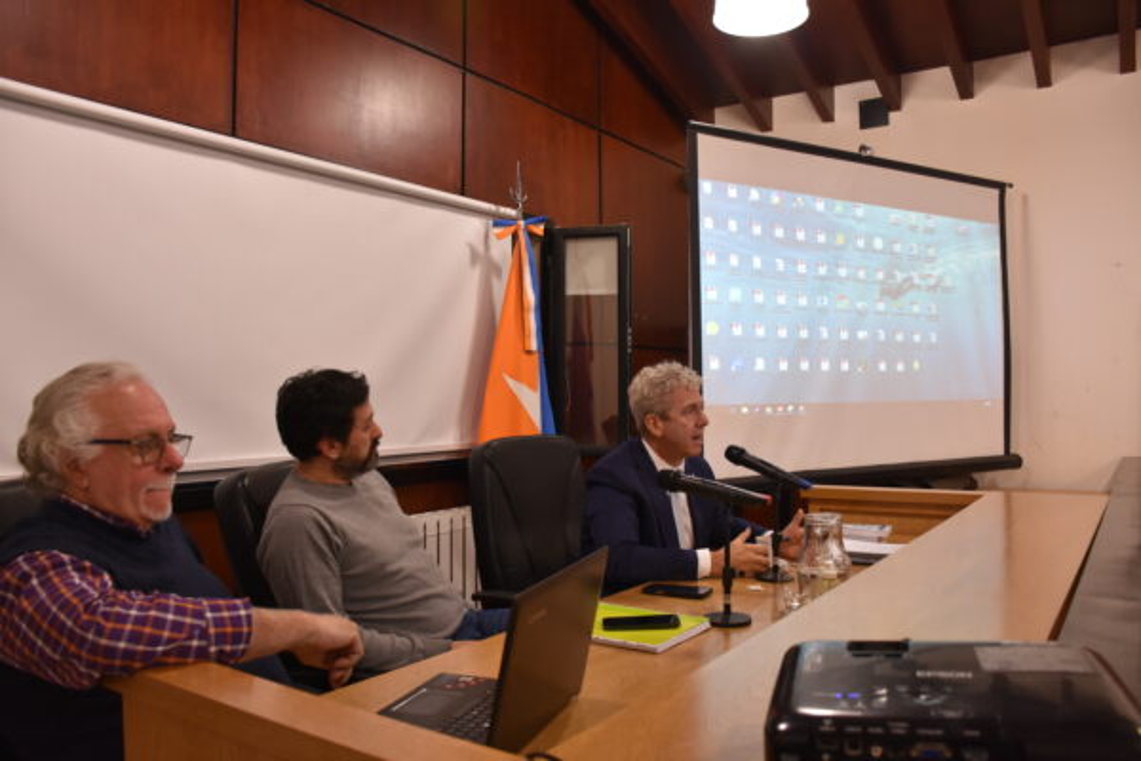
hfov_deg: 67.4
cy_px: 380
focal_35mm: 27
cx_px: 570
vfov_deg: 47.9
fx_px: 856
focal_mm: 18
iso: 800
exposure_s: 1/80
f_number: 4.5
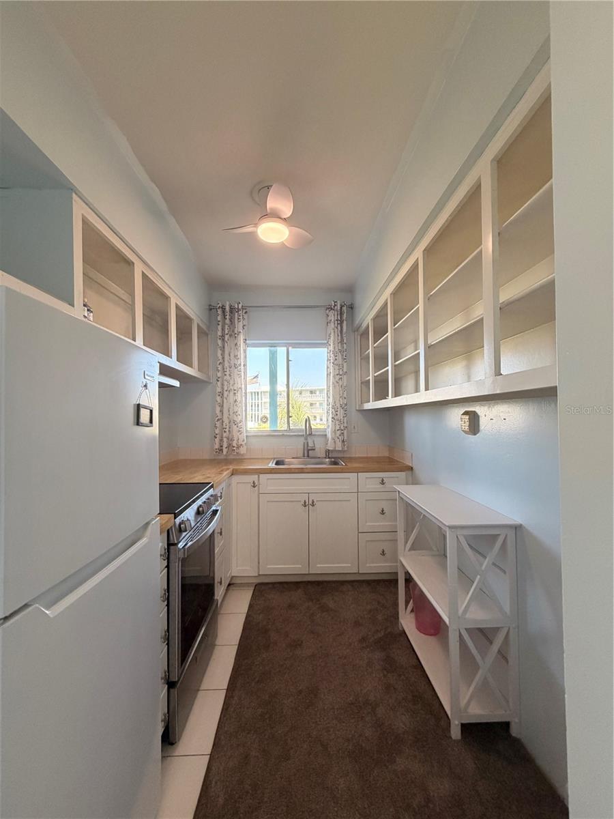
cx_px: 307
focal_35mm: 14
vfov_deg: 102.1
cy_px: 410
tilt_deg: +1.8
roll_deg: +0.6
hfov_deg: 85.7
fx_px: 331
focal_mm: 2.22
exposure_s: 1/120
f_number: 2.2
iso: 250
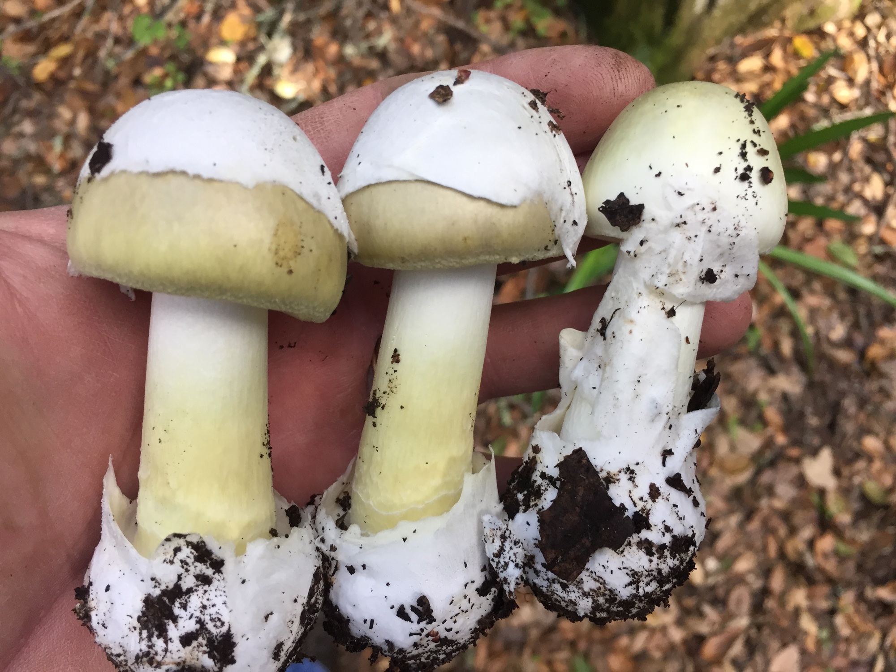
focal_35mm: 29
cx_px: 448
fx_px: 751
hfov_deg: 61.7
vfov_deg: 48.2
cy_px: 336
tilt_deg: -70.1
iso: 32
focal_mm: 4.15
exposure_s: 1/30
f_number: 2.2
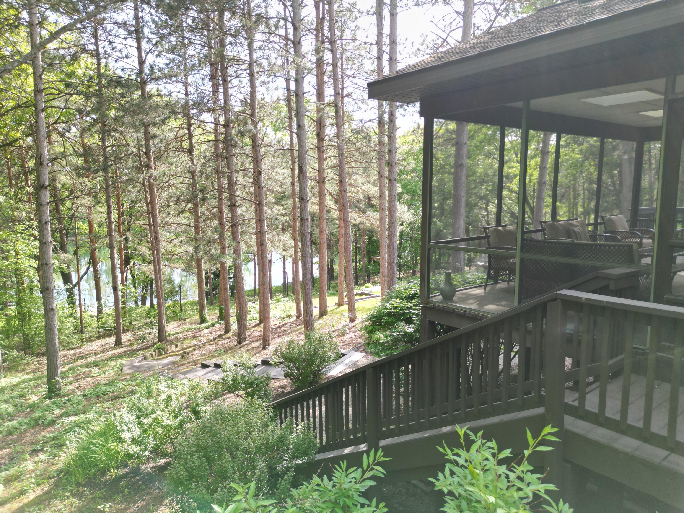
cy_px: 256
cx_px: 342
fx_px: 474
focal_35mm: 24
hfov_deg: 71.6
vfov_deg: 56.8
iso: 150
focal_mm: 6.72
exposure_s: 1/500
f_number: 1.7
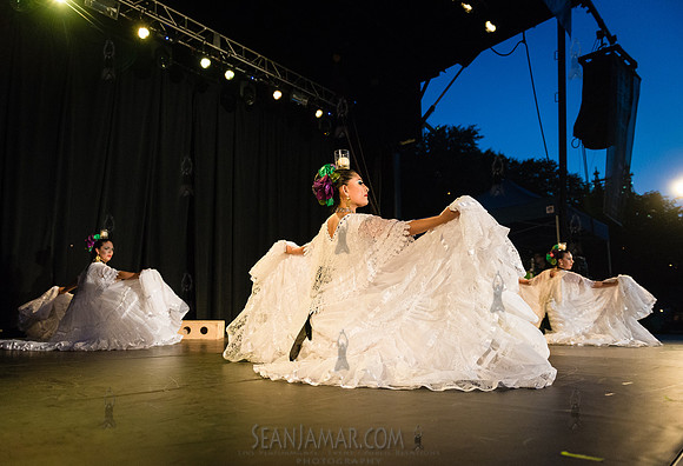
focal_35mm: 25
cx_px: 323
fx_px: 486
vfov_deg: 51.2
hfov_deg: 70.1
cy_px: 243
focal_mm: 24
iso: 4000
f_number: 2.8
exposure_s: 1/800
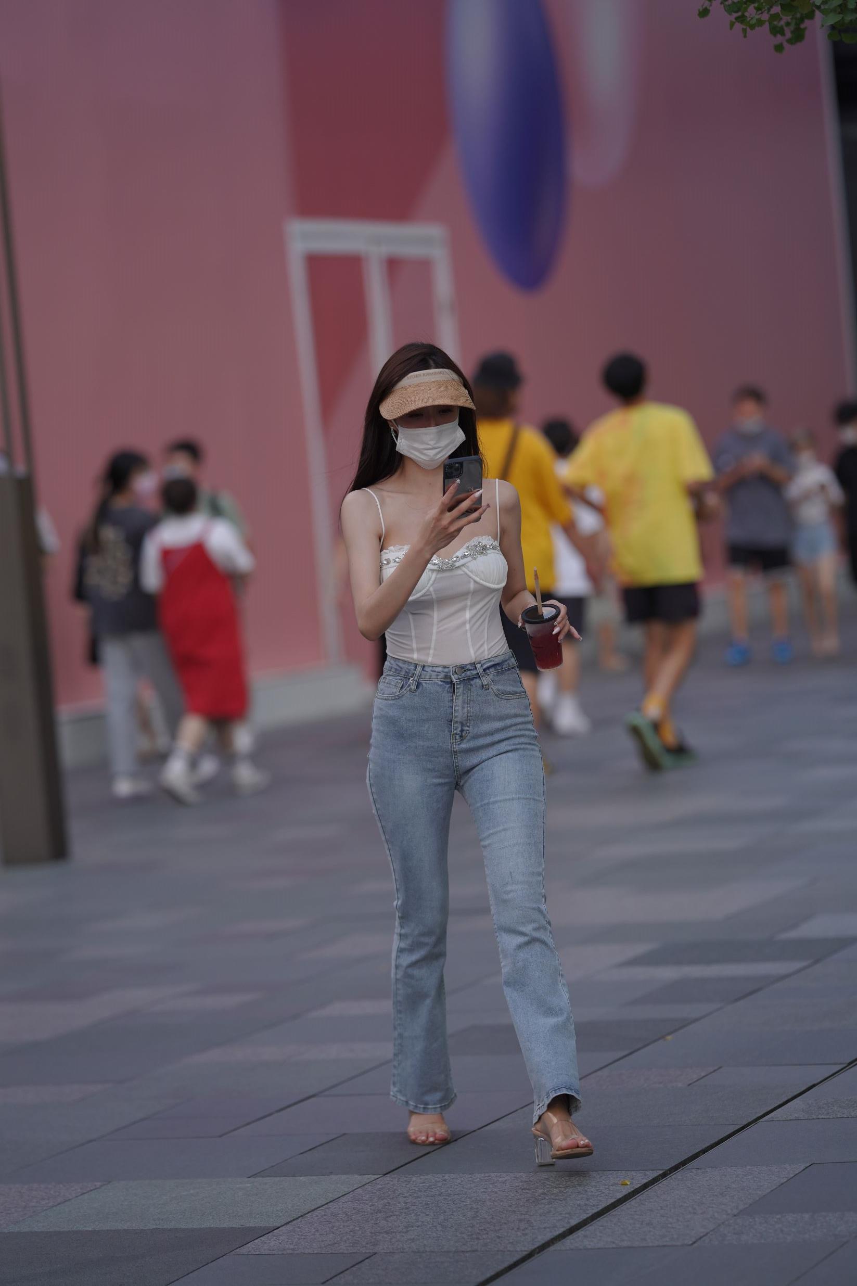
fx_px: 4821
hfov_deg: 10.2
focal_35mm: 135
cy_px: 643
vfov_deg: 15.2
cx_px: 428
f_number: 2.2
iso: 320
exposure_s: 1/400
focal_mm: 135
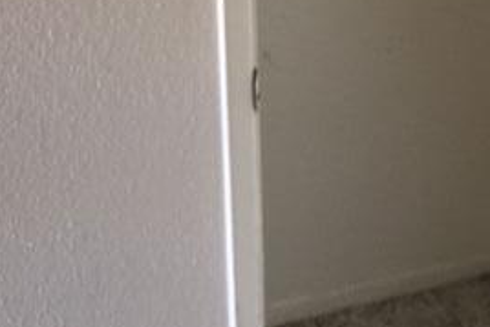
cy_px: -113
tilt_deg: -11.5
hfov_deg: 27.8
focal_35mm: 72
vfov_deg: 17.6
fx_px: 980
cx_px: 344
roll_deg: +1.0
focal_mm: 4.15
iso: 160
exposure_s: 1/30
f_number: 2.2
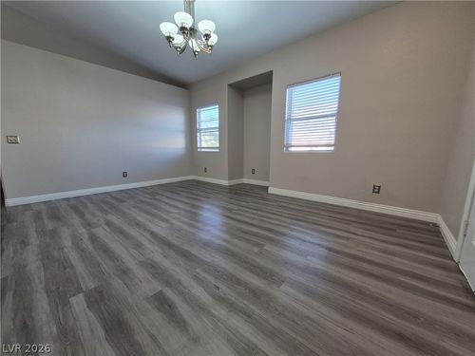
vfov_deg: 89.9
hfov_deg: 106.2
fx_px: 178
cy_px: 178
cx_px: 238
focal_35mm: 13
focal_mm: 1.74
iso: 125
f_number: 2.2
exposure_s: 1/60
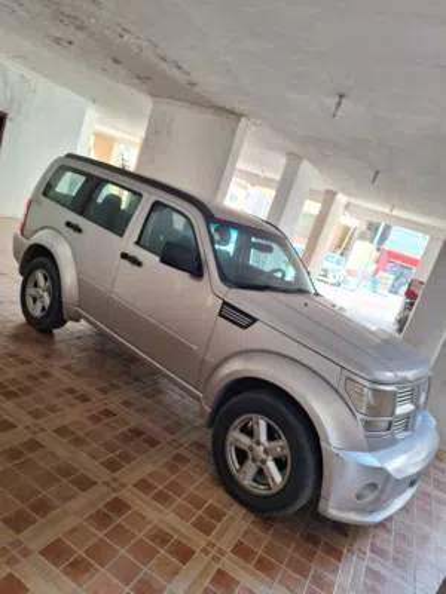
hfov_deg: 58.9
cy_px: 297
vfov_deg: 73.9
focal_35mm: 23
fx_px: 395
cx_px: 223
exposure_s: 1/101
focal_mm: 5.54
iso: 40
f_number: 1.8
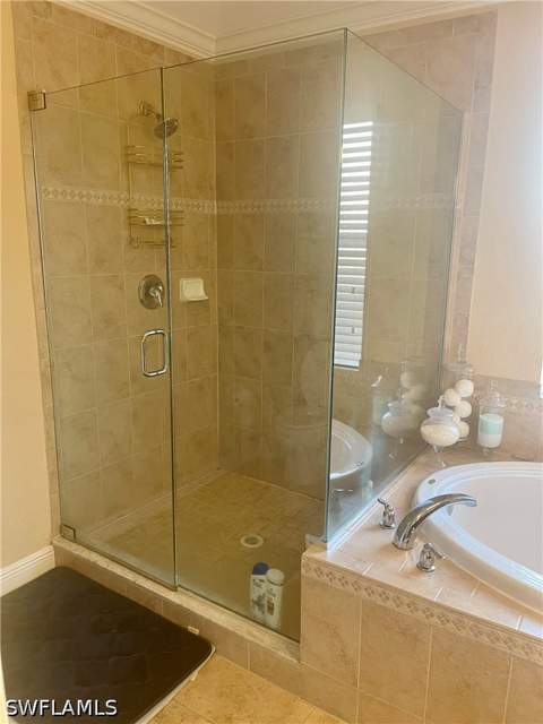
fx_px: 523
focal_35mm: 25
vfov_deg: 69.4
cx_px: 272
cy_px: 362
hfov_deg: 54.9
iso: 200
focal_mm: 5.1
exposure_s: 1/60
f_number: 1.6
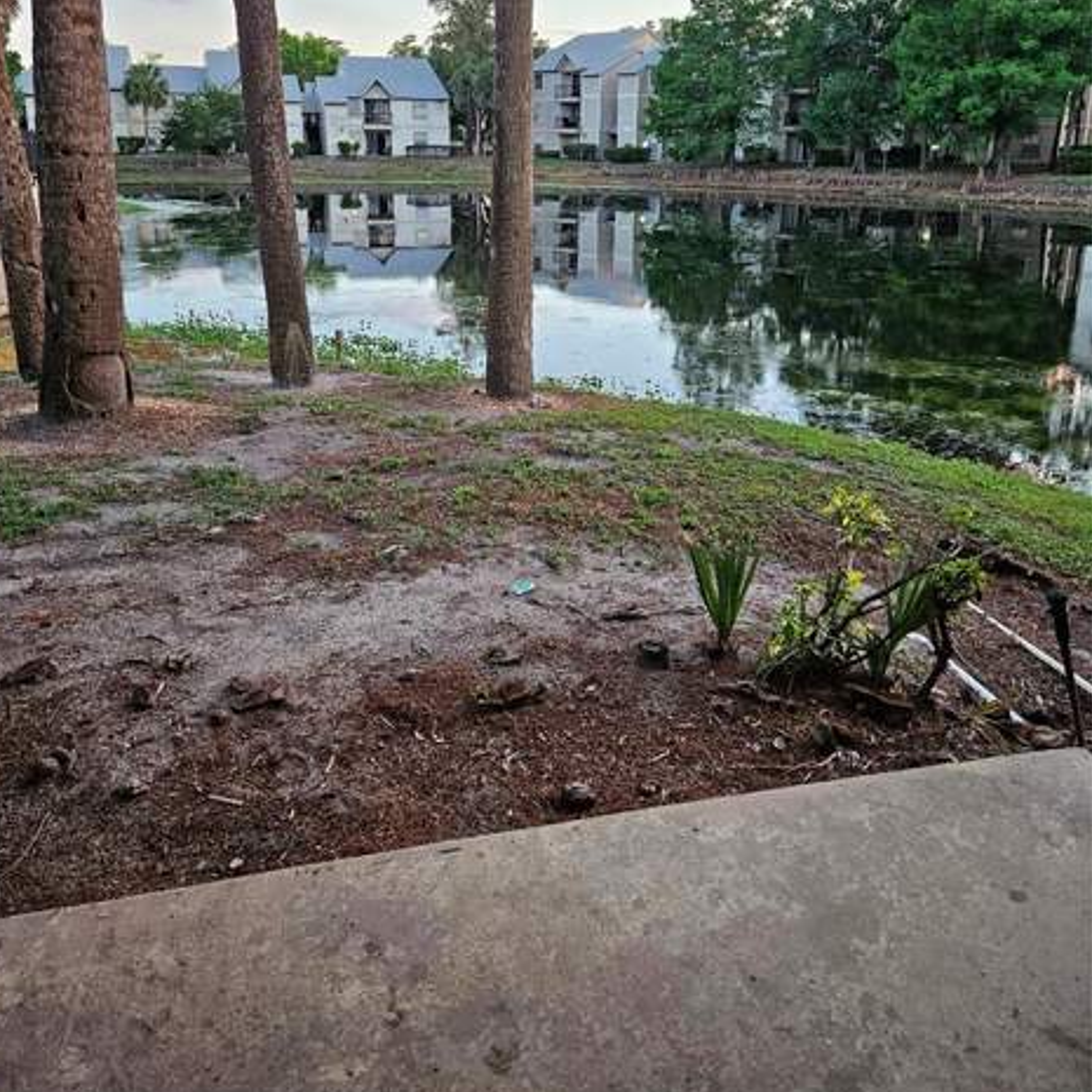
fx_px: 999
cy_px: 373
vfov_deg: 56.2
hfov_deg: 57.3
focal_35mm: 28
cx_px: 531
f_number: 1.8
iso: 160
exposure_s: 1/120
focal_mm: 5.4
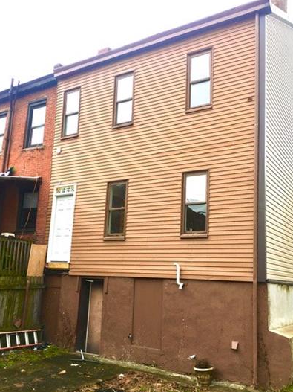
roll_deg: -5.0
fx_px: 373
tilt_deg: +13.1
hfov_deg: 42.9
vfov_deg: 55.3
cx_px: 153
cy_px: 209
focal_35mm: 33
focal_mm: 4.15
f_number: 2.2
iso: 25
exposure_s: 1/239
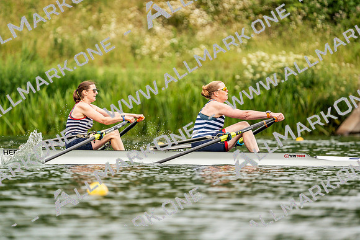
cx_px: 180
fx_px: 6001
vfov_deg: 2.3
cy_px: 120
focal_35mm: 600
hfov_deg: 3.4
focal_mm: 600
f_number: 6.3
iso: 500
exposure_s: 1/2000
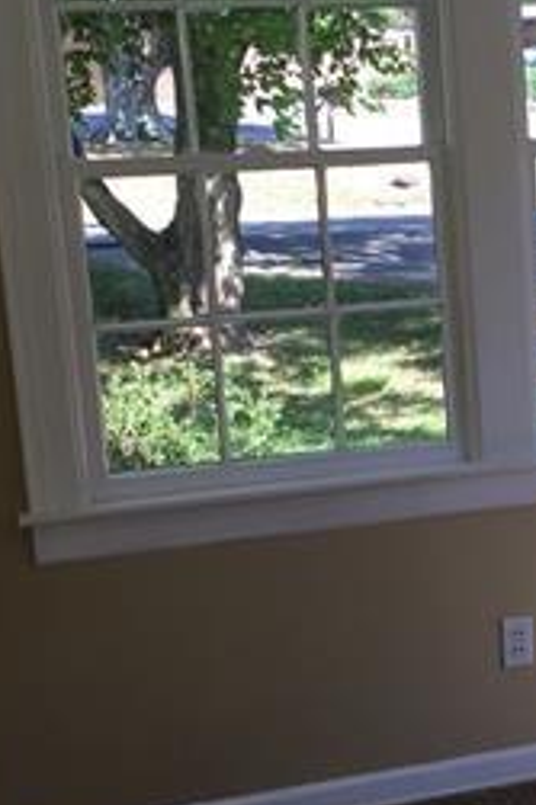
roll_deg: +2.4
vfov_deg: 26.3
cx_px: 687
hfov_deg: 16.7
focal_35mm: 77
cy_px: 427
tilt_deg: -11.1
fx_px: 1722
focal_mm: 4.15
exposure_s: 1/144
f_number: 2.2
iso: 25
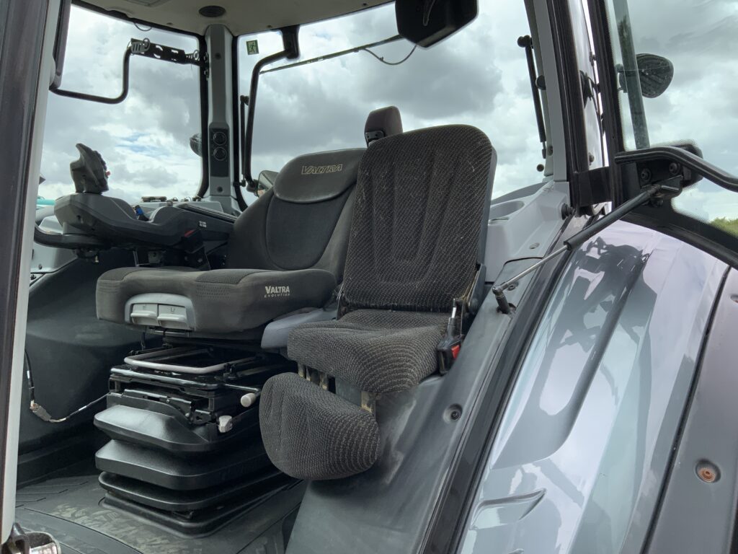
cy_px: 277
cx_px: 369
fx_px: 618
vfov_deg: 48.2
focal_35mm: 29
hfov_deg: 61.7
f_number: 1.8
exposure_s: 1/749
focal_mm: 3
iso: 16
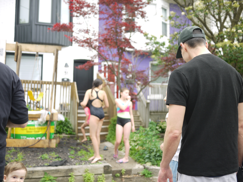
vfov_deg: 36.0
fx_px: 281
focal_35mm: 40
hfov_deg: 46.8
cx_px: 122
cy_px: 91
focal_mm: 20
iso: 100
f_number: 1.7
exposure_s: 1/250
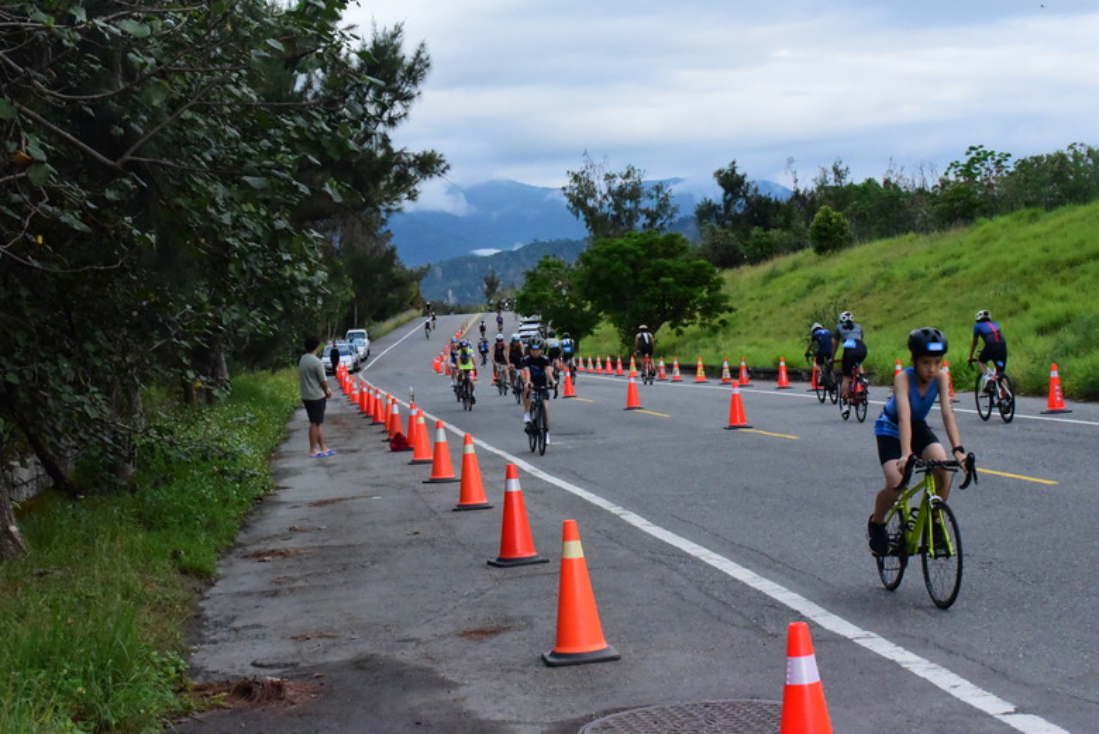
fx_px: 2138
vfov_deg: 19.5
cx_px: 550
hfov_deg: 28.8
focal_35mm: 70
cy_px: 367
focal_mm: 70
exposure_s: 1/3200
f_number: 14
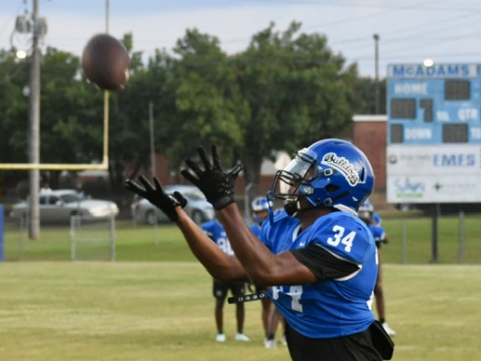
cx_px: 218
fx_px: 1737
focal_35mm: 125
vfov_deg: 11.9
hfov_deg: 15.8
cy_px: 193
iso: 2000
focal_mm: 70
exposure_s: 1/640
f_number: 5.6
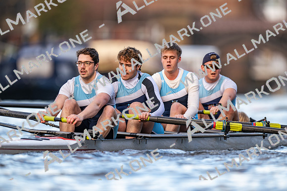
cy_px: 96
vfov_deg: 2.3
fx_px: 4784
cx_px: 144
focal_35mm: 600
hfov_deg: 3.4
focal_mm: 600
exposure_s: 1/2500
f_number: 4
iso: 1400
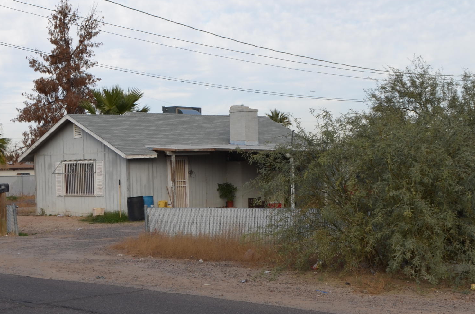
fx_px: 882
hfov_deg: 30.0
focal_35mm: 67
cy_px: 169
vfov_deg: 20.2
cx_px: 175
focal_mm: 22
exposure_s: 1/200
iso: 100
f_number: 8
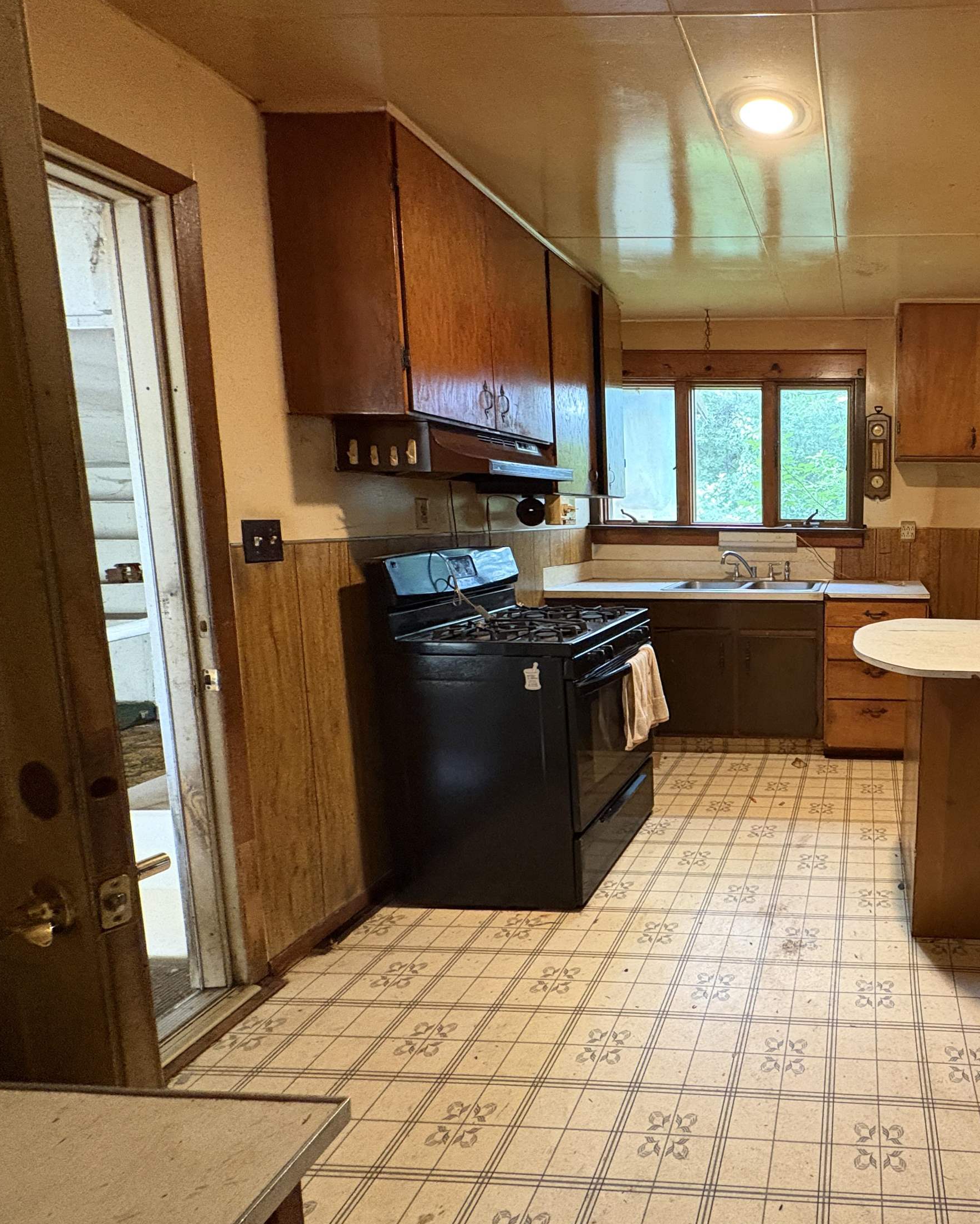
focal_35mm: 19
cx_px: 839
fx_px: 689
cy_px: 601
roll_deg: +1.2
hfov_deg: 62.2
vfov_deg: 83.3
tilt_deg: -5.3
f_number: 2.2
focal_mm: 2.22
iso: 800
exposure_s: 1/60
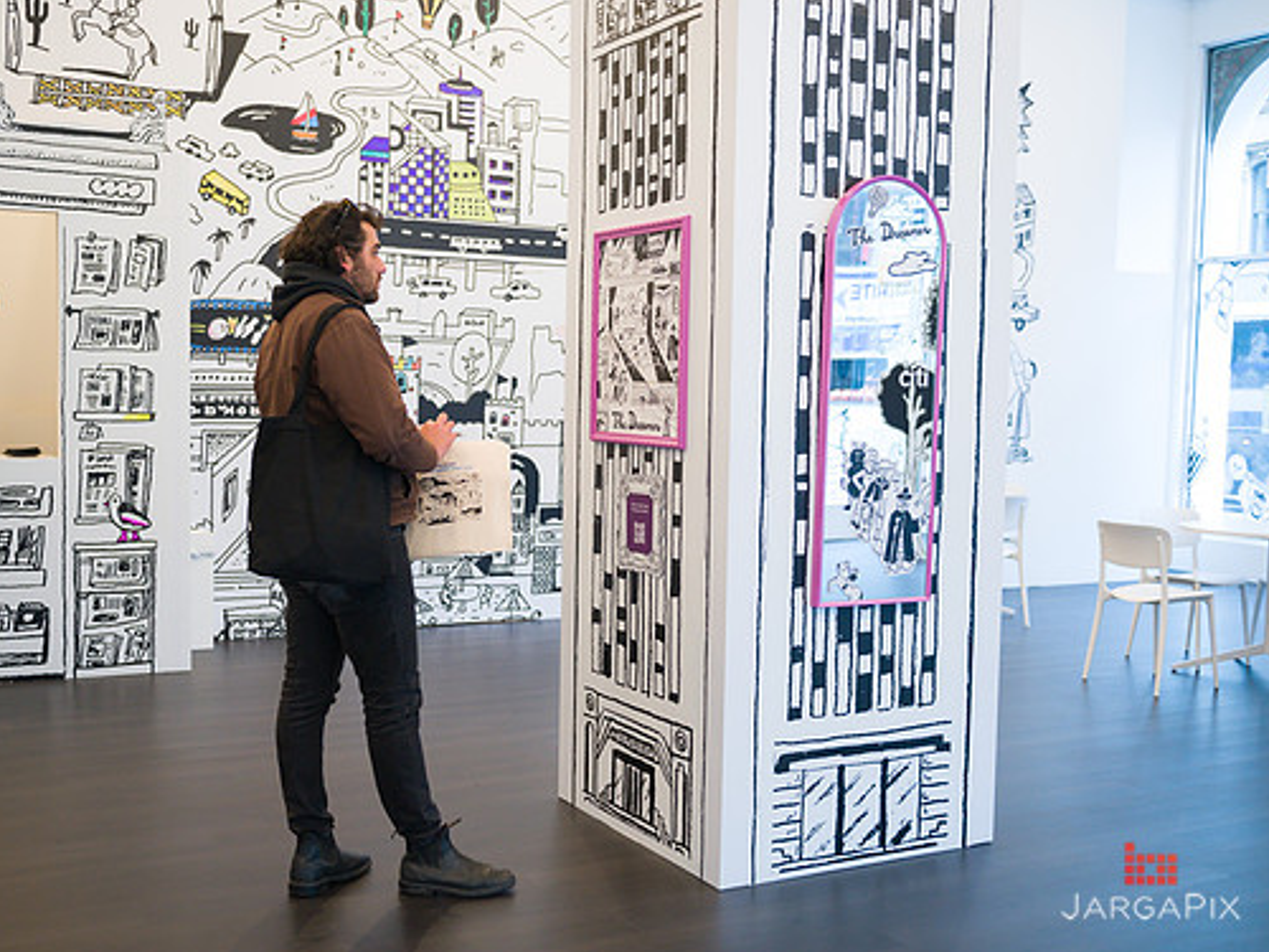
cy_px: 485
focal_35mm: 39
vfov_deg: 36.8
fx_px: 1430
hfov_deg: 47.8
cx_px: 569
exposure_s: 1/200
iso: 1600
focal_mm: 35
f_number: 3.5
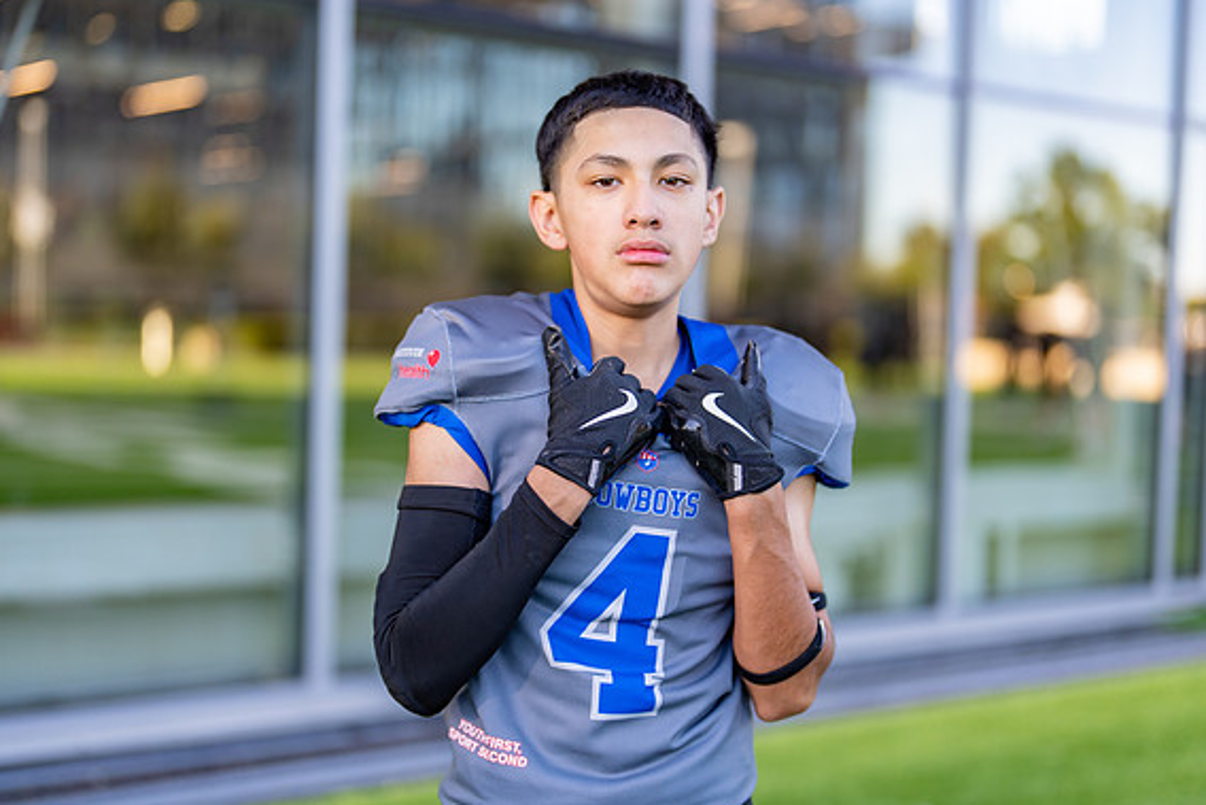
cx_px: 609
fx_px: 1843
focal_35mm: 55
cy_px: 404
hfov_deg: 36.2
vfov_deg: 24.6
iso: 100
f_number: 1.2
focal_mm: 50
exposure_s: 1/640
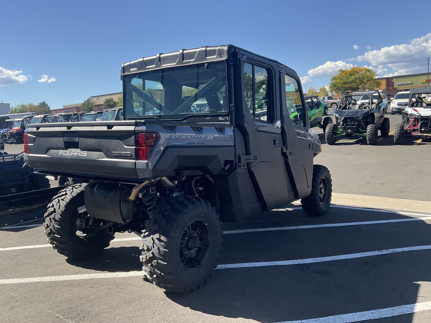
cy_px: 162
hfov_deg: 61.7
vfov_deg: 48.2
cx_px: 216
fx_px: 361
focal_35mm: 29
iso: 16
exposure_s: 1/829
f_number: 1.8
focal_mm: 3
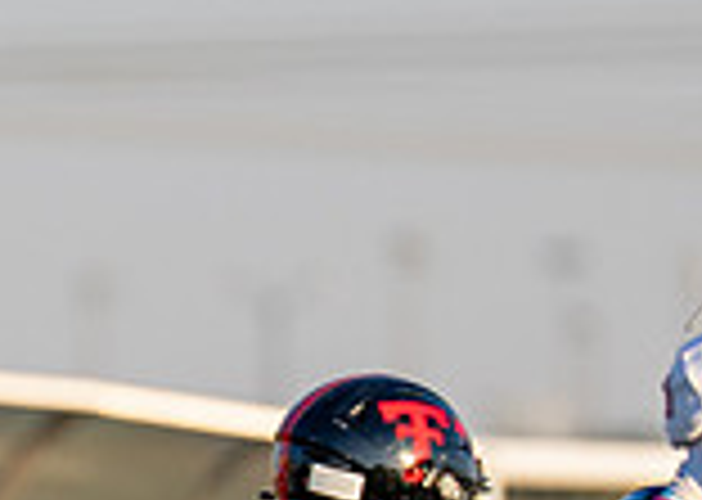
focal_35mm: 1372
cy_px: 649
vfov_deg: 1.0
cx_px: -232
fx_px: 27319
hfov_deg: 1.5
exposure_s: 1/1250
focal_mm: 200
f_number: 2.8
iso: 100
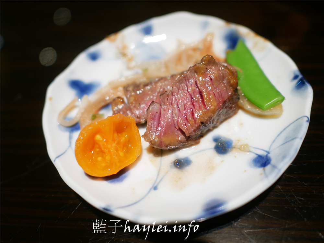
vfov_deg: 46.8
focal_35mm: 30
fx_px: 281
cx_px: 162
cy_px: 122
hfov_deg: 60.0
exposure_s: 1/60
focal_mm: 15
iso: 320
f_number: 1.7
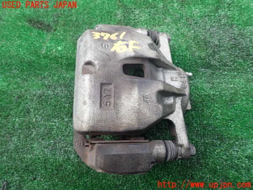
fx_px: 183
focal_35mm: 25
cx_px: 126
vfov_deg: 54.9
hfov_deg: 69.4
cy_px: 95
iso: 100
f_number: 2.8
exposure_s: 1/250
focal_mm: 4.5
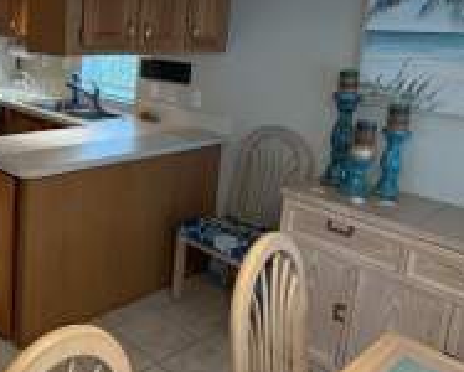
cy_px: 102
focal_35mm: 35
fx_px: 481
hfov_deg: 46.3
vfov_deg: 41.3
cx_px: 42
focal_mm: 2.22
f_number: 2.2
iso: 250
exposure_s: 1/120
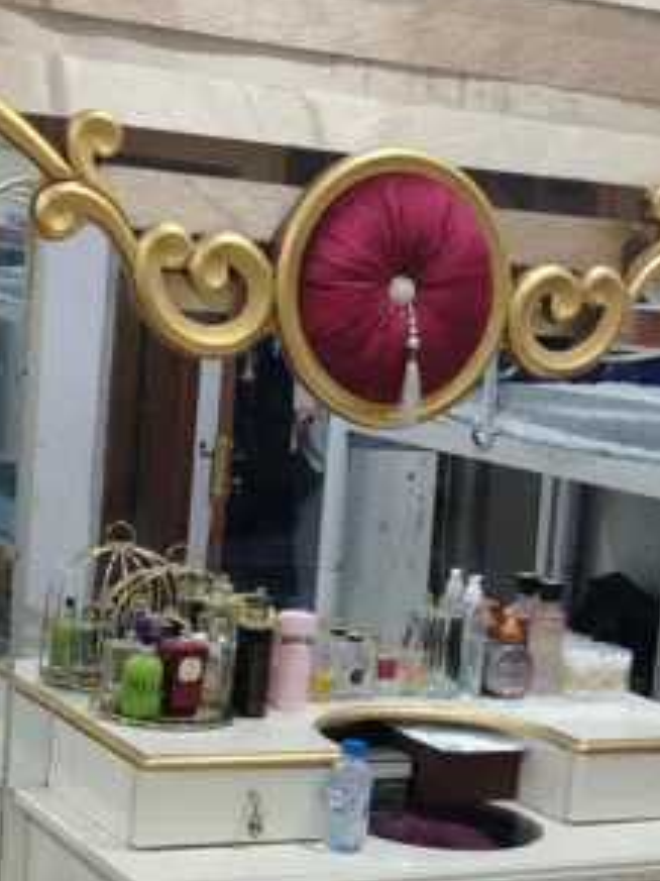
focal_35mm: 77
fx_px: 1959
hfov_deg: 19.1
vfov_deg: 25.0
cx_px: 354
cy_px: 674
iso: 719
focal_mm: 5.25
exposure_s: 1/50
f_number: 1.75
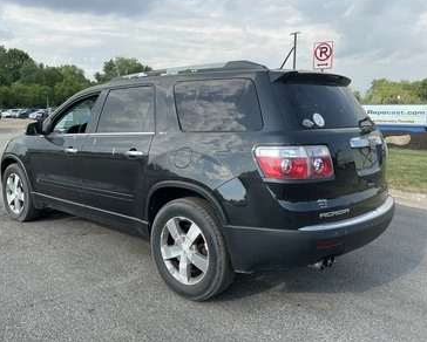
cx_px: 195
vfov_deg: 48.6
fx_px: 380
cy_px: 167
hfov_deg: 58.6
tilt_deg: -6.0
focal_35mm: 30
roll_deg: -1.8
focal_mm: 3
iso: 25
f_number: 1.8
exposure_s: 1/804
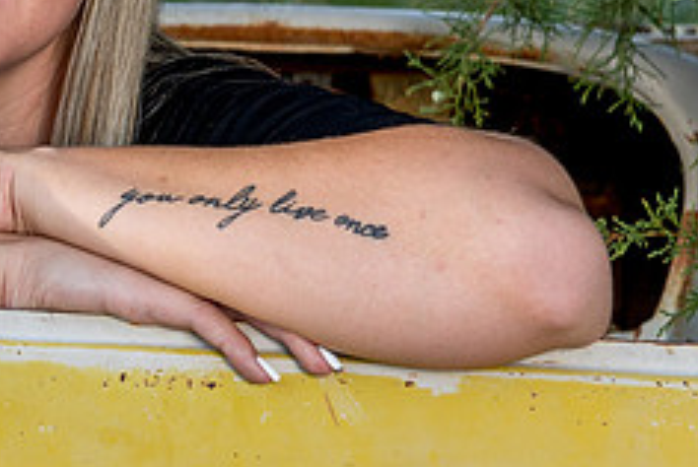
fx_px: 3339
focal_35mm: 172
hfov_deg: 11.8
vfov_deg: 8.0
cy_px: -43
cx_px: -41
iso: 100
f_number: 5
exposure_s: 1/100
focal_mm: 70
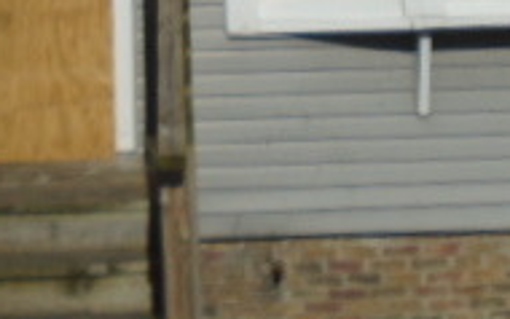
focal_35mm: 93
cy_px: -263
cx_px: 180
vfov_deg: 12.7
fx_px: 1293
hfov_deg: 22.2
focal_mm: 4.6
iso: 100
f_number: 8
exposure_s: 1/640
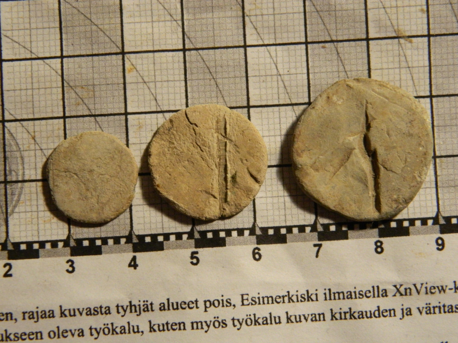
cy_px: 172
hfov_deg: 23.3
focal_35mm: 84
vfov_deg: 17.6
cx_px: 229
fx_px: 1111
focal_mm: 15.1
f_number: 4.2
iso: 400
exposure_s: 1/30
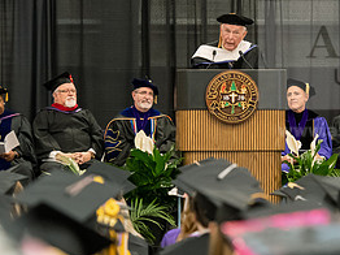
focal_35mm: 260
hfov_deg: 7.6
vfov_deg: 5.7
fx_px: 2551
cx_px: 219
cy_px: 158
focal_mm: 122
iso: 3200
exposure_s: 1/200
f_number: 3.5
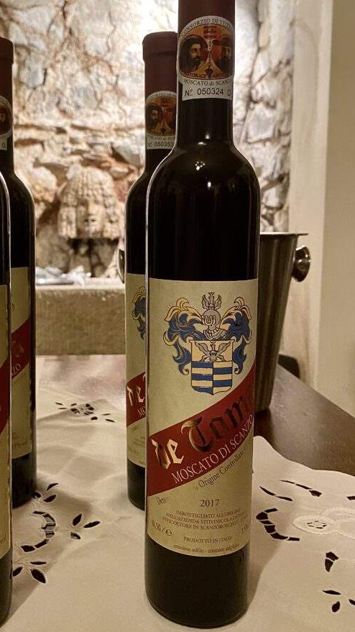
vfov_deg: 59.4
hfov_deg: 35.0
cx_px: 96
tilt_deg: -4.9
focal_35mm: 33
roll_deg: -0.3
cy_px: 293
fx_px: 553
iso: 320
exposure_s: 1/50
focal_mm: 4.25
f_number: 1.8
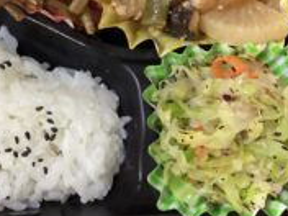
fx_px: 549
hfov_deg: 28.2
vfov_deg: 21.7
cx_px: 25
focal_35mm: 66
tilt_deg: -71.3
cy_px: 20
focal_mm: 3.3
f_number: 2.4
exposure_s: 1/60
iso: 250
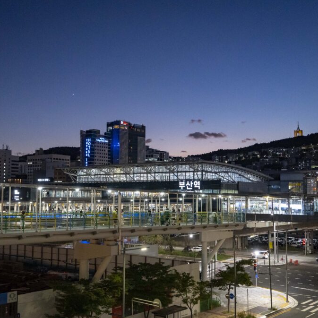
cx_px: 155
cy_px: 161
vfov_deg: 38.3
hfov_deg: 38.3
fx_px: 457
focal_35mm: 44
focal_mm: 34
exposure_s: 1/160
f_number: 4.5
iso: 10000
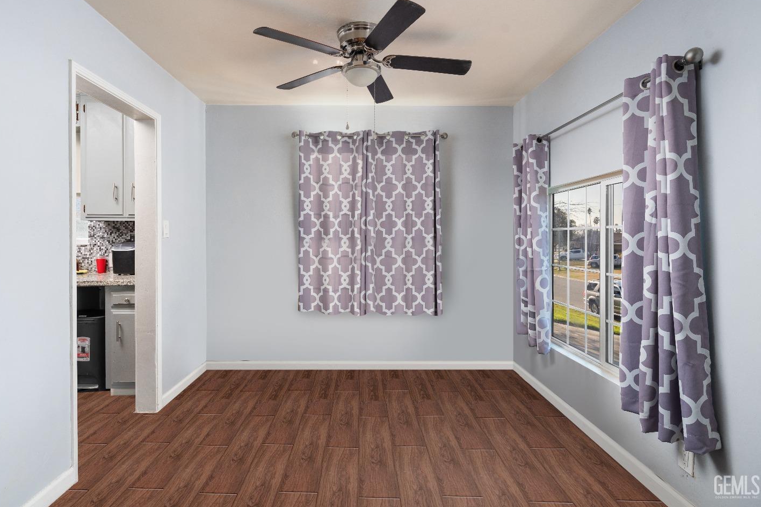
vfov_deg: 67.3
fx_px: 380
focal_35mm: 18
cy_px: 244
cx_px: 360
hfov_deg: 89.9
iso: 320
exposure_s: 1/160
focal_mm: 17
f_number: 7.1
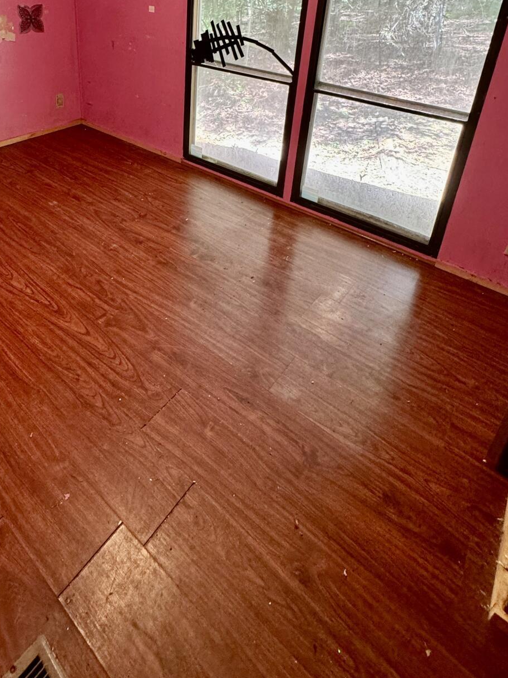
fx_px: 450
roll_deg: -2.1
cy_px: 144
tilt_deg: -20.9
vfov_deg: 67.6
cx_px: 186
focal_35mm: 23
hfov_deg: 58.1
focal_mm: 2.22
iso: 250
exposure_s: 1/60
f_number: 2.2
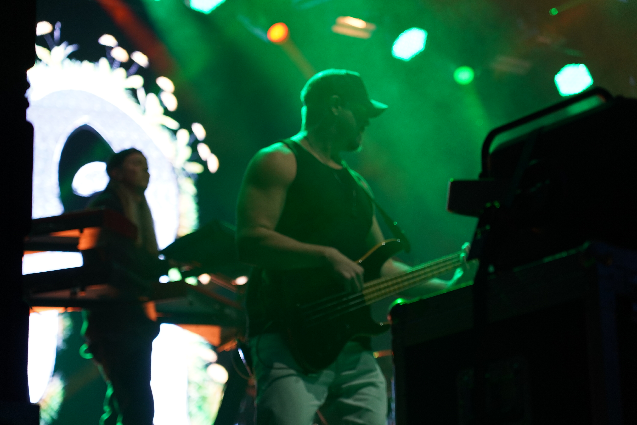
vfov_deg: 13.0
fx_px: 1858
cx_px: 318
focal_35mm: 105
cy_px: 212
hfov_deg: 19.5
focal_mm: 105
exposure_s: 1/160
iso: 1250
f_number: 4
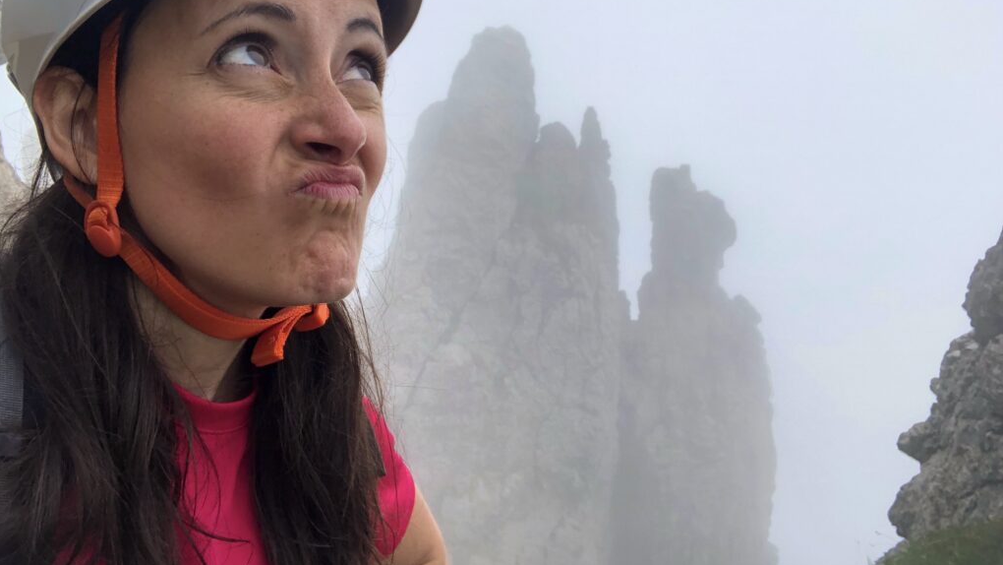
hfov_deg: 56.6
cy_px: 207
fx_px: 931
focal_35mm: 35
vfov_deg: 33.5
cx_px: 501
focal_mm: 2.87
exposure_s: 1/259
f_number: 2.2
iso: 20
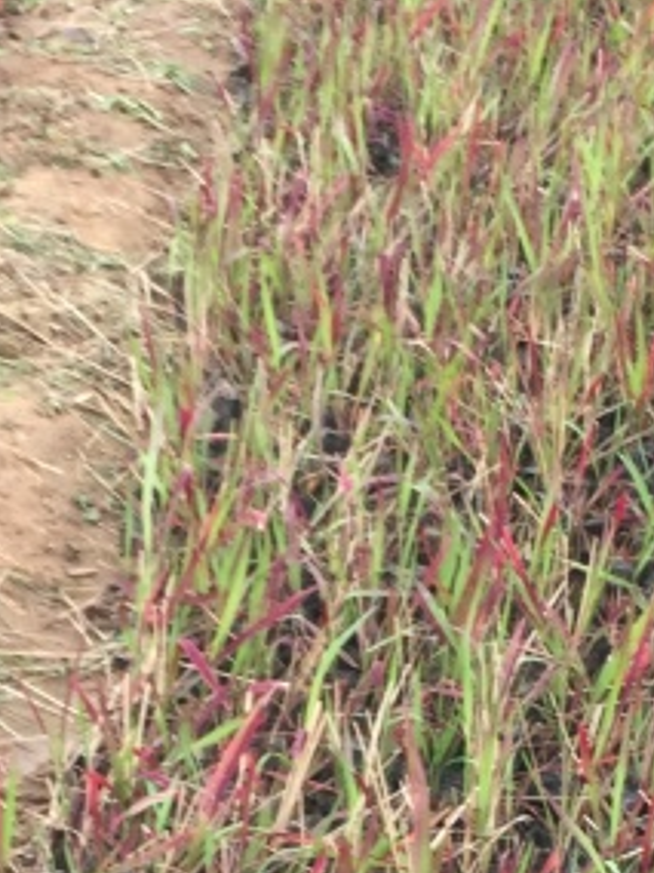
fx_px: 2746
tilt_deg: -33.5
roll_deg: +1.7
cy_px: 997
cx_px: 310
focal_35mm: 109
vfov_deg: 17.4
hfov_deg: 13.6
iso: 32
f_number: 2.2
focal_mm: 4.15
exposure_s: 1/199
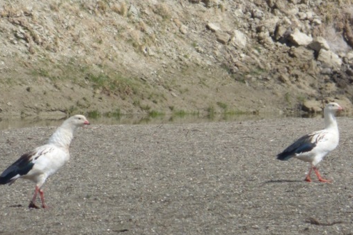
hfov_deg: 1.0
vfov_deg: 0.7
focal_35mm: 1968
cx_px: 149
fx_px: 19296
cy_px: 149
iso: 100
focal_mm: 215
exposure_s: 1/320
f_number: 8
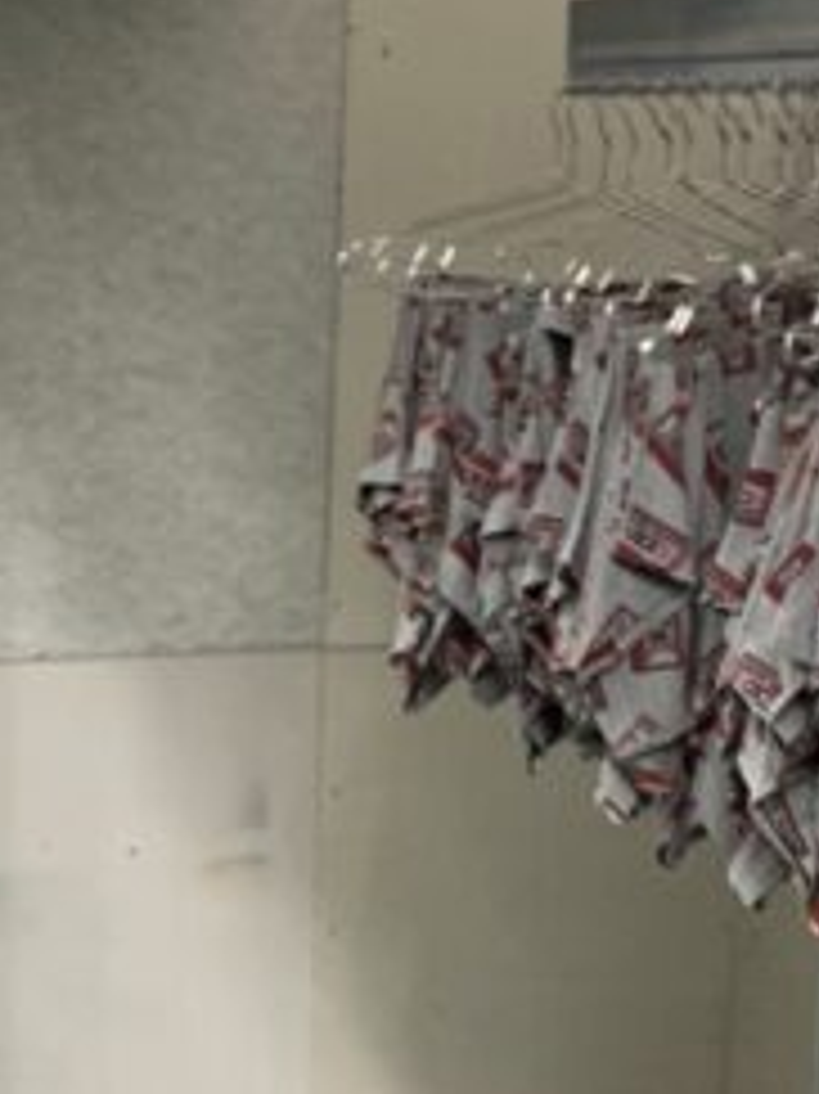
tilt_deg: -12.0
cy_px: 912
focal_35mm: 100
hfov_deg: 13.4
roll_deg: +1.9
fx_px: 3157
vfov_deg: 19.4
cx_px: -598
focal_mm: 4.25
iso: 160
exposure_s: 1/60
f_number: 1.8
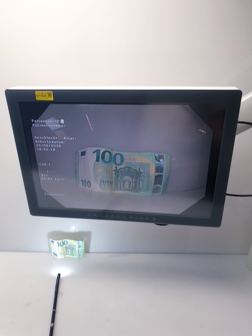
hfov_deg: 53.1
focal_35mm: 26
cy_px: 168
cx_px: 126
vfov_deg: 67.3
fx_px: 252
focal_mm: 4.3
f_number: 2.4
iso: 50
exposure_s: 1/50
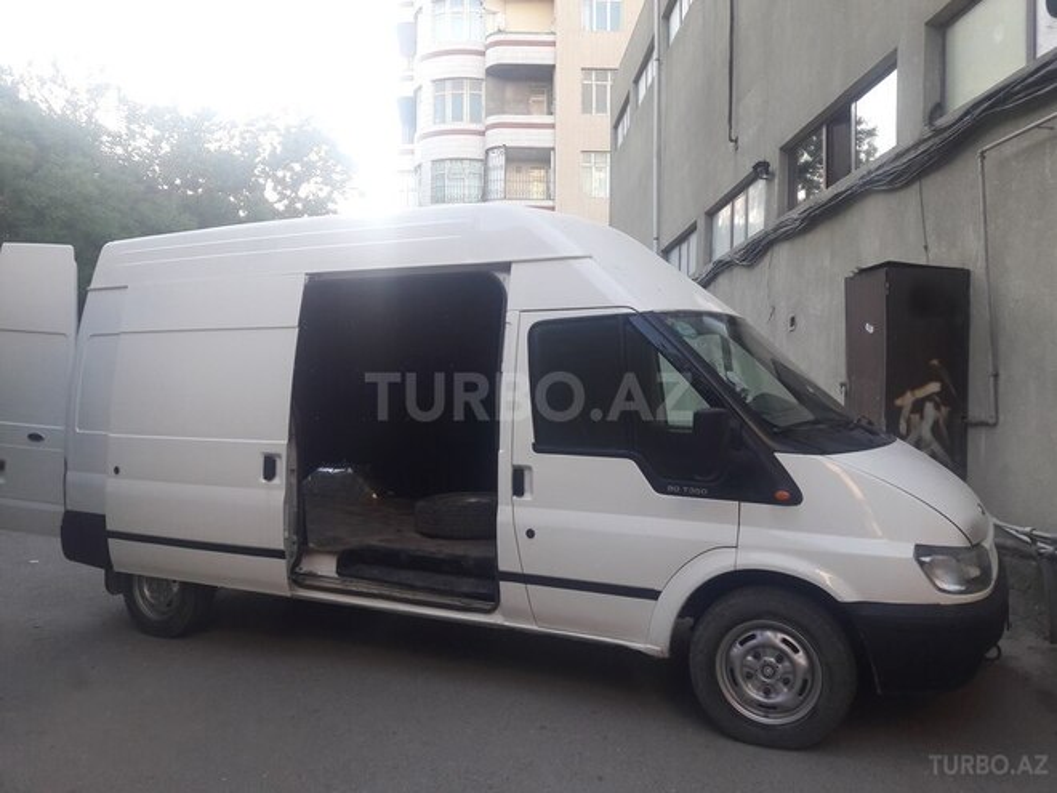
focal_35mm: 28
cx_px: 528
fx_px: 855
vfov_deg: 49.7
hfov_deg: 63.4
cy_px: 396
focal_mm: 3.7
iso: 64
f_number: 1.9
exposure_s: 1/100
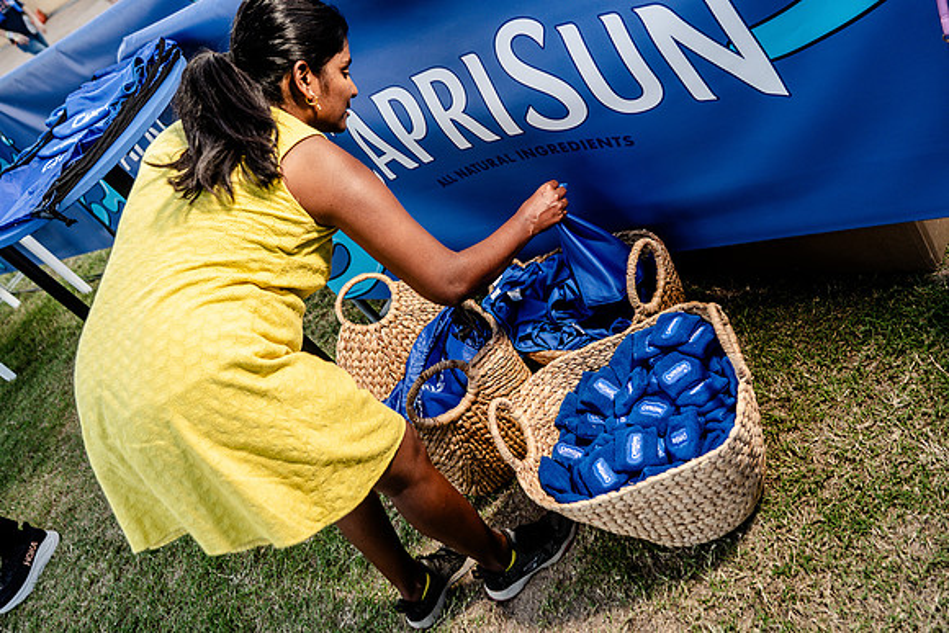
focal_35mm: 32
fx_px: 844
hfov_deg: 58.7
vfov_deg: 41.1
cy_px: 316
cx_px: 474
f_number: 4
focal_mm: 32
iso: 500
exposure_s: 1/160
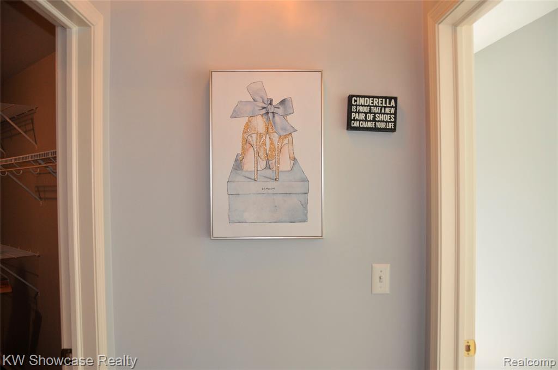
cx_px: 279
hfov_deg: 62.0
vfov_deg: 43.5
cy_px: 185
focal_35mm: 30
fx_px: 464
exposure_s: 1/80
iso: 400
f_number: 4
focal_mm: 20
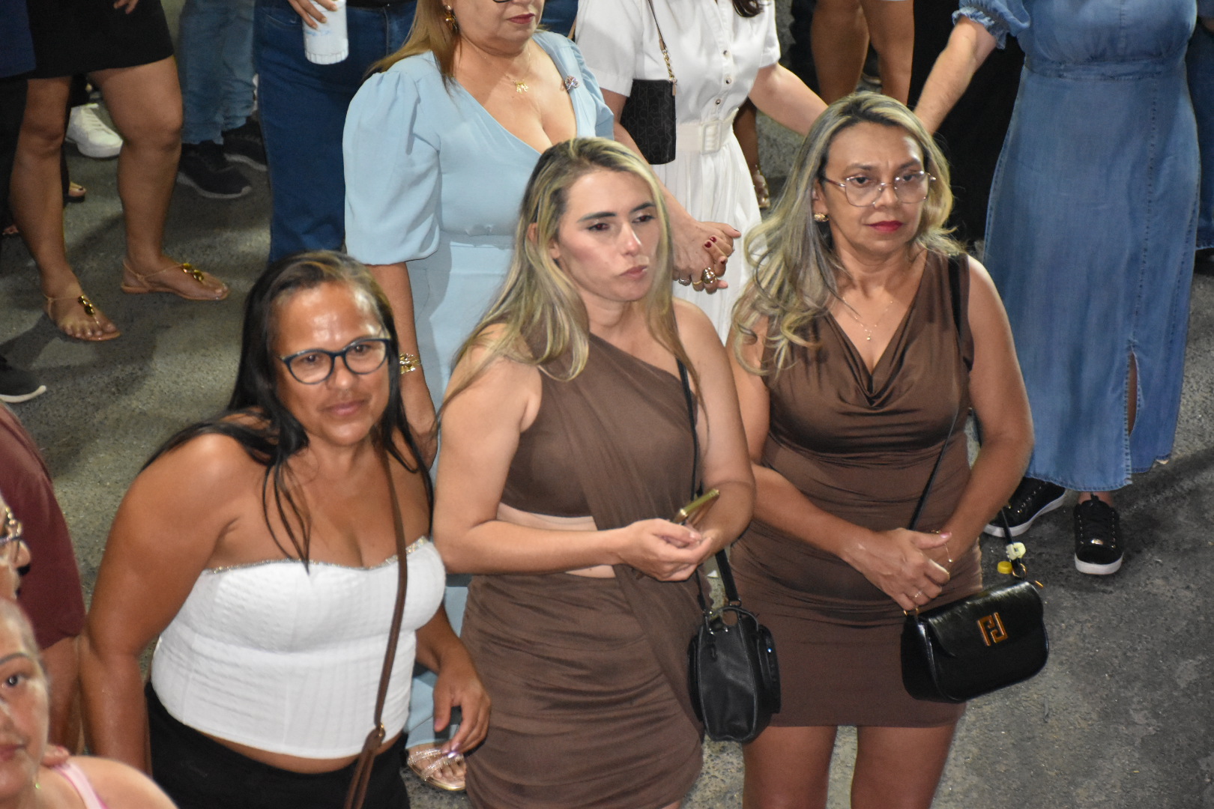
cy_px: 404
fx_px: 4299
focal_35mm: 128
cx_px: 607
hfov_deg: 16.1
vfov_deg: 10.8
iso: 5000
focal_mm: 85
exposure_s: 1/100
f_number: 5.6
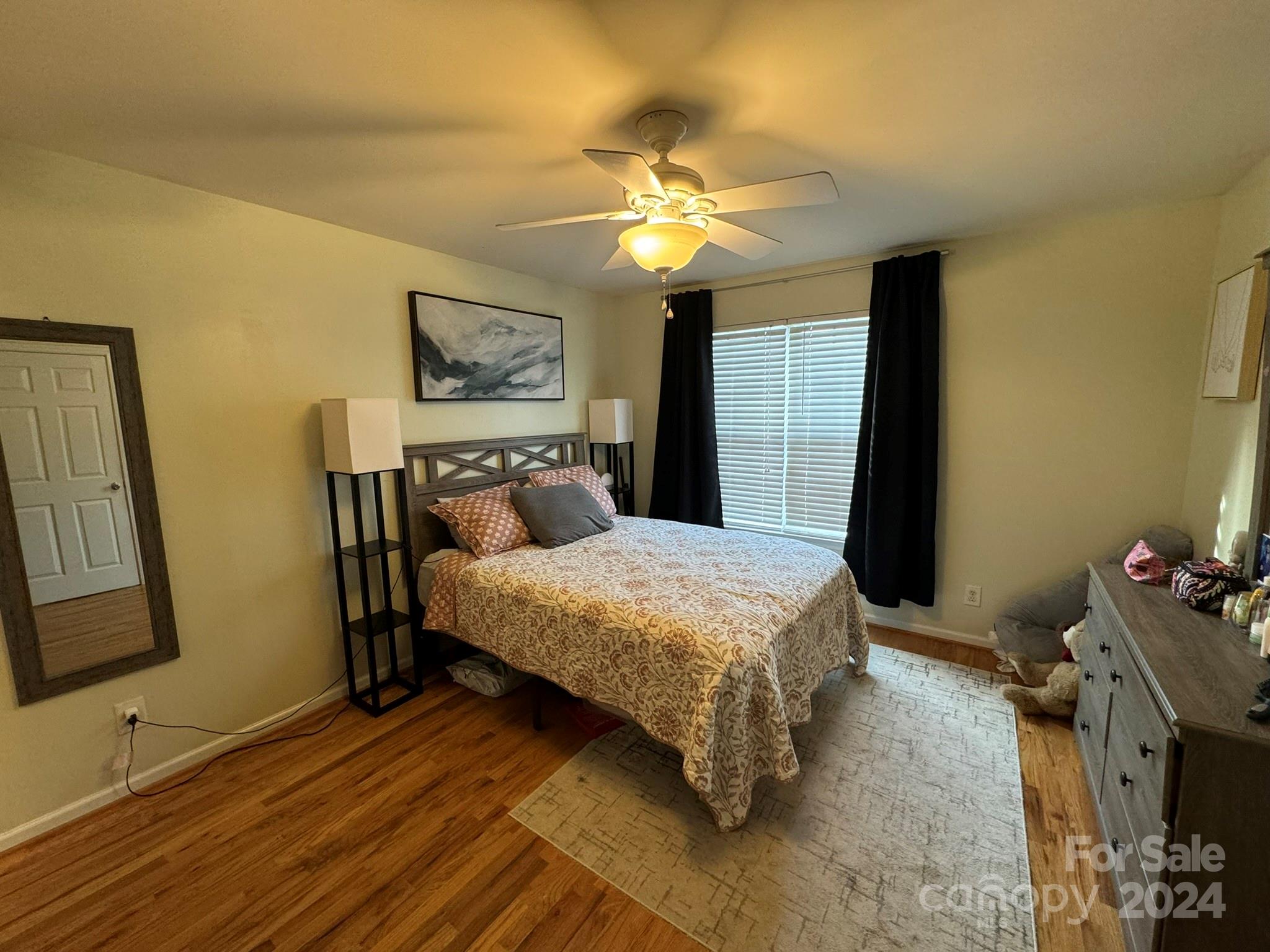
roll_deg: +1.7
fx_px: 514
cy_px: 476
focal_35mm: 14
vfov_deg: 85.7
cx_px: 635
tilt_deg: -7.8
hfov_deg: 102.1
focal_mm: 2.22
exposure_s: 1/60
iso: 250
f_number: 2.2
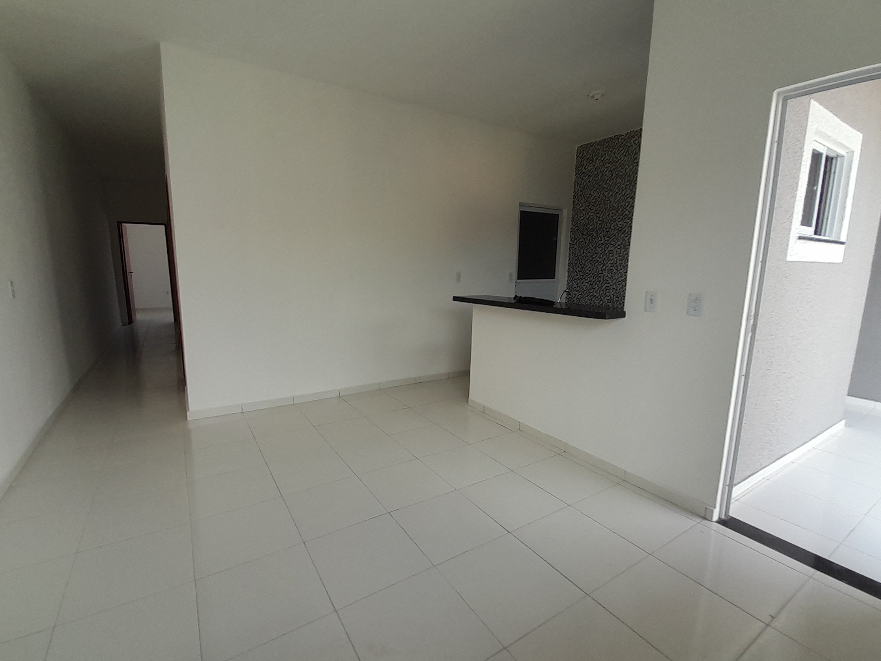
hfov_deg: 98.1
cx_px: 419
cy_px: 319
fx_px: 382
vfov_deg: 81.7
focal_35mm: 15
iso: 40
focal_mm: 1.13
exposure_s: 1/119
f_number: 2.2
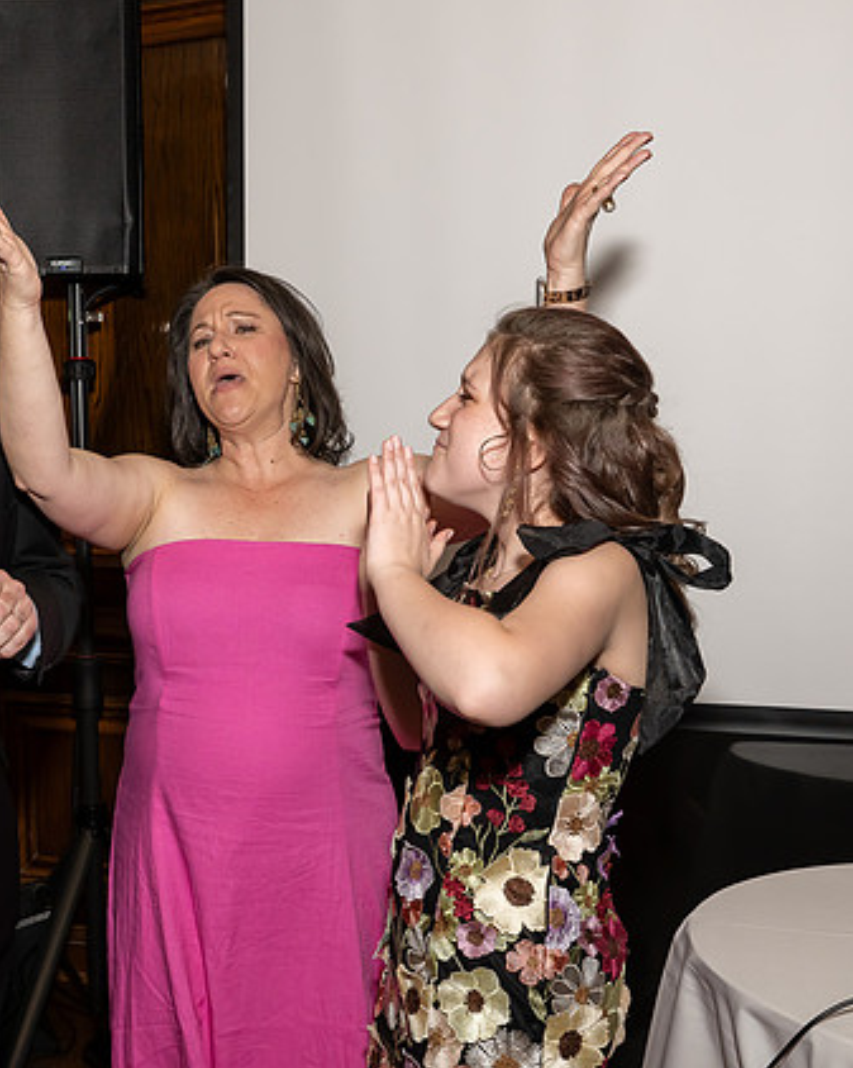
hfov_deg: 31.8
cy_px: 646
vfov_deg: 40.2
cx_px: 166
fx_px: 1453
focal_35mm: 46
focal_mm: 24
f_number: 8
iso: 640
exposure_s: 1/250
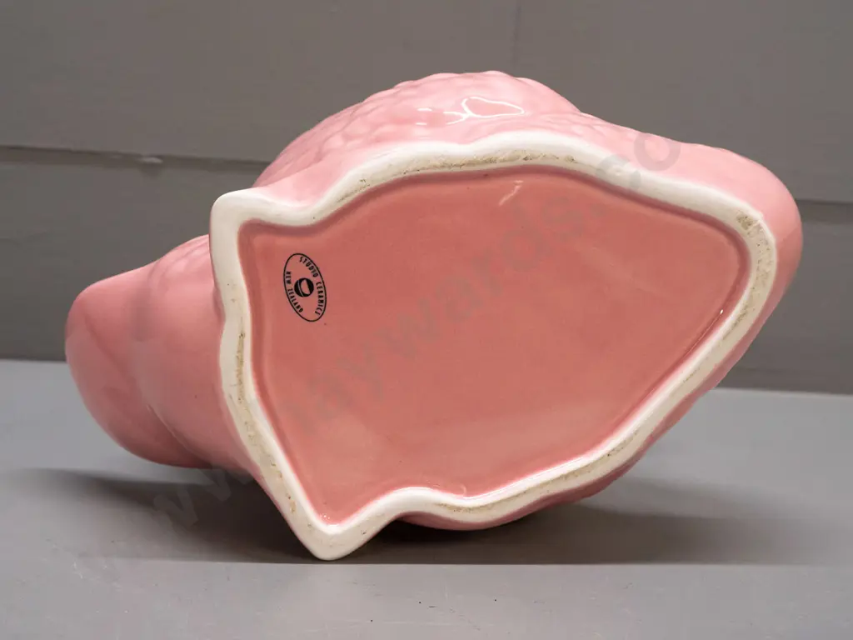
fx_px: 1429
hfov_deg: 33.2
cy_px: 320
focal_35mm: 58
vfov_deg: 25.2
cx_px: 426
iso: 3200
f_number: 5.6
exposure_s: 1/160
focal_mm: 29
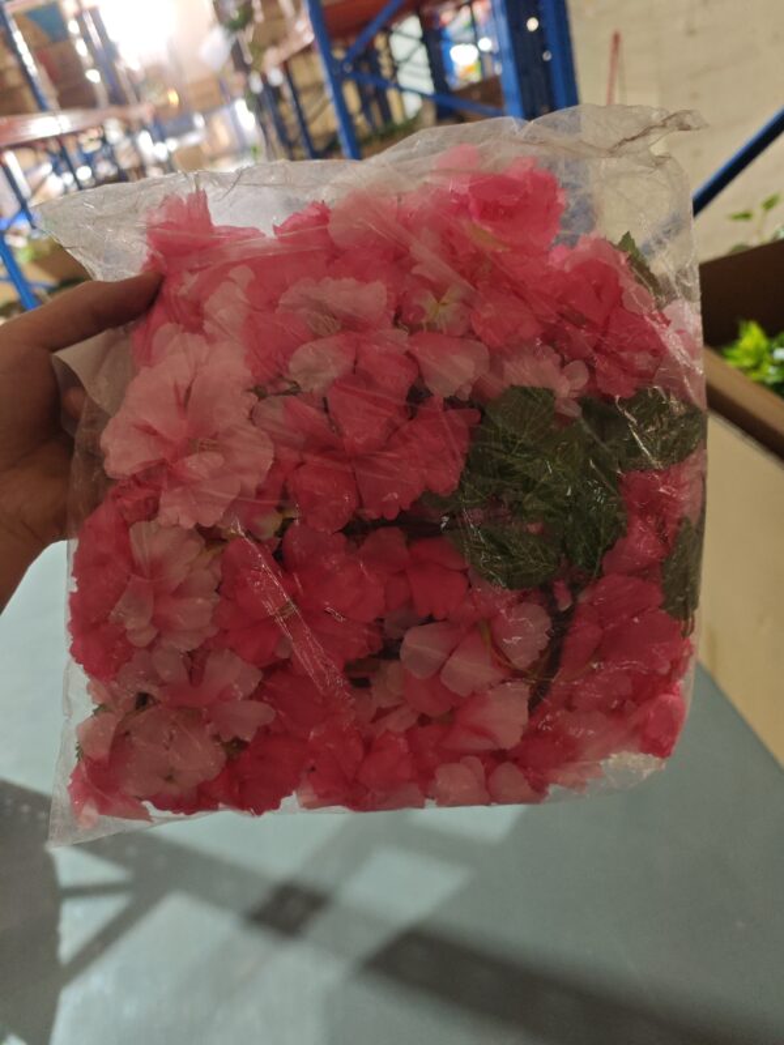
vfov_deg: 73.9
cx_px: 392
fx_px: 695
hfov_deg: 58.9
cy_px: 522
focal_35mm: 23
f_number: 1.6
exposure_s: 1/33.3
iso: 320
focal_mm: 6.55
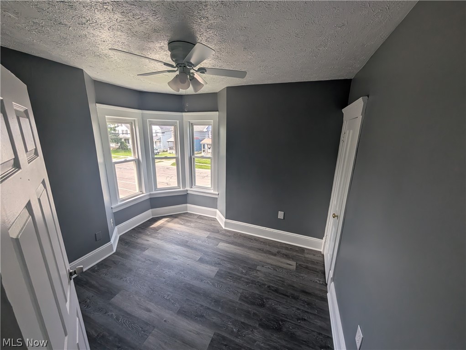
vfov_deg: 94.6
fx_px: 162
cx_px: 233
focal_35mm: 12
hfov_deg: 110.5
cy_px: 175
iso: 49
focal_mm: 2.02
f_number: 1.7
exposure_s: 1/342
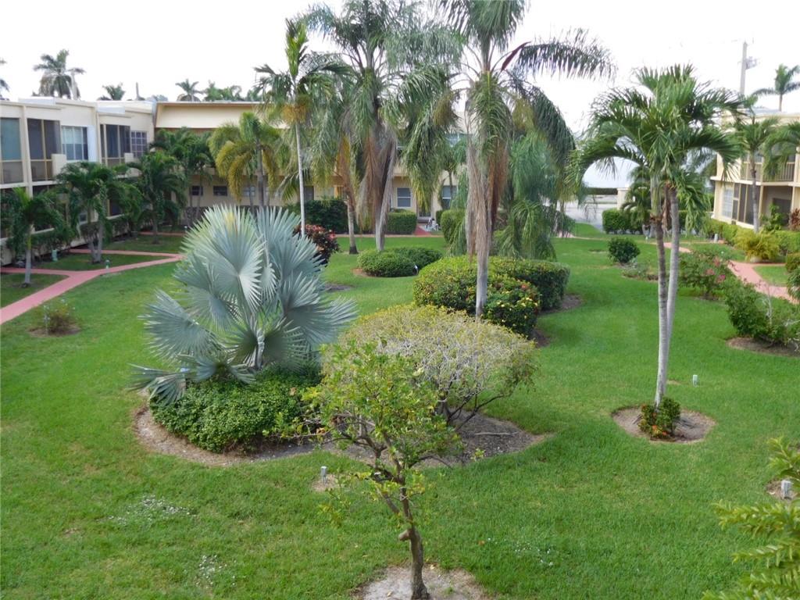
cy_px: 300
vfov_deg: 40.7
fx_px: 809
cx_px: 400
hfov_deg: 52.6
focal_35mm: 35
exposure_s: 1/320
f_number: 3.8
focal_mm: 6.2
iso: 125
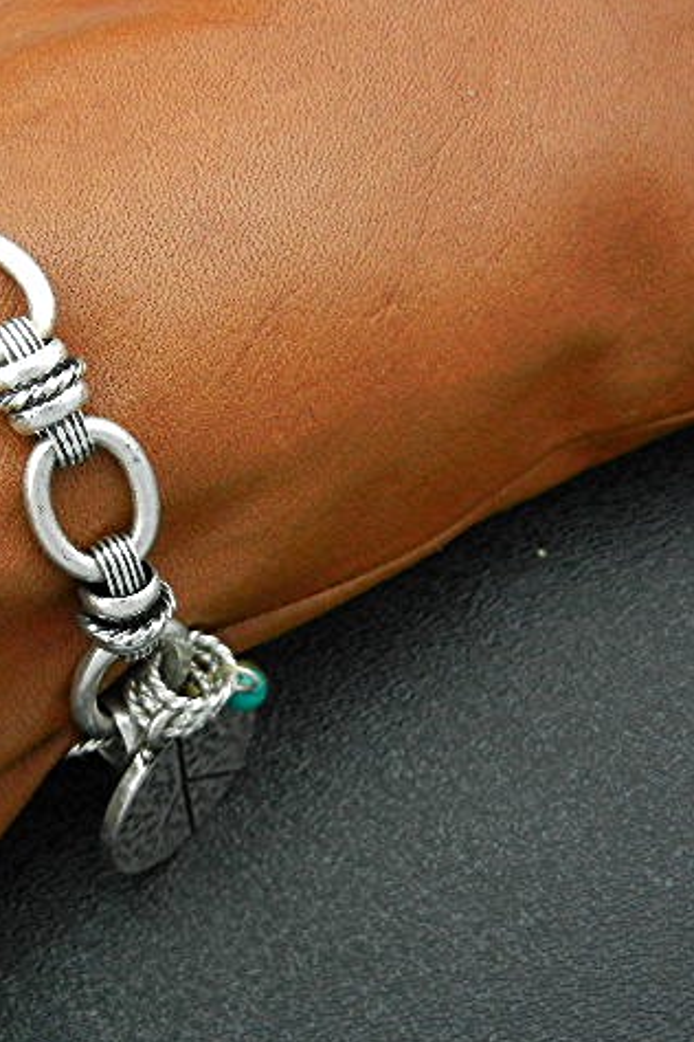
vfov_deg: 27.7
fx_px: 2111
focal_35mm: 73
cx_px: 68
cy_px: 523
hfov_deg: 18.4
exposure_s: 1/3.5
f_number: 3.9
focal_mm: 9.3
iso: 200
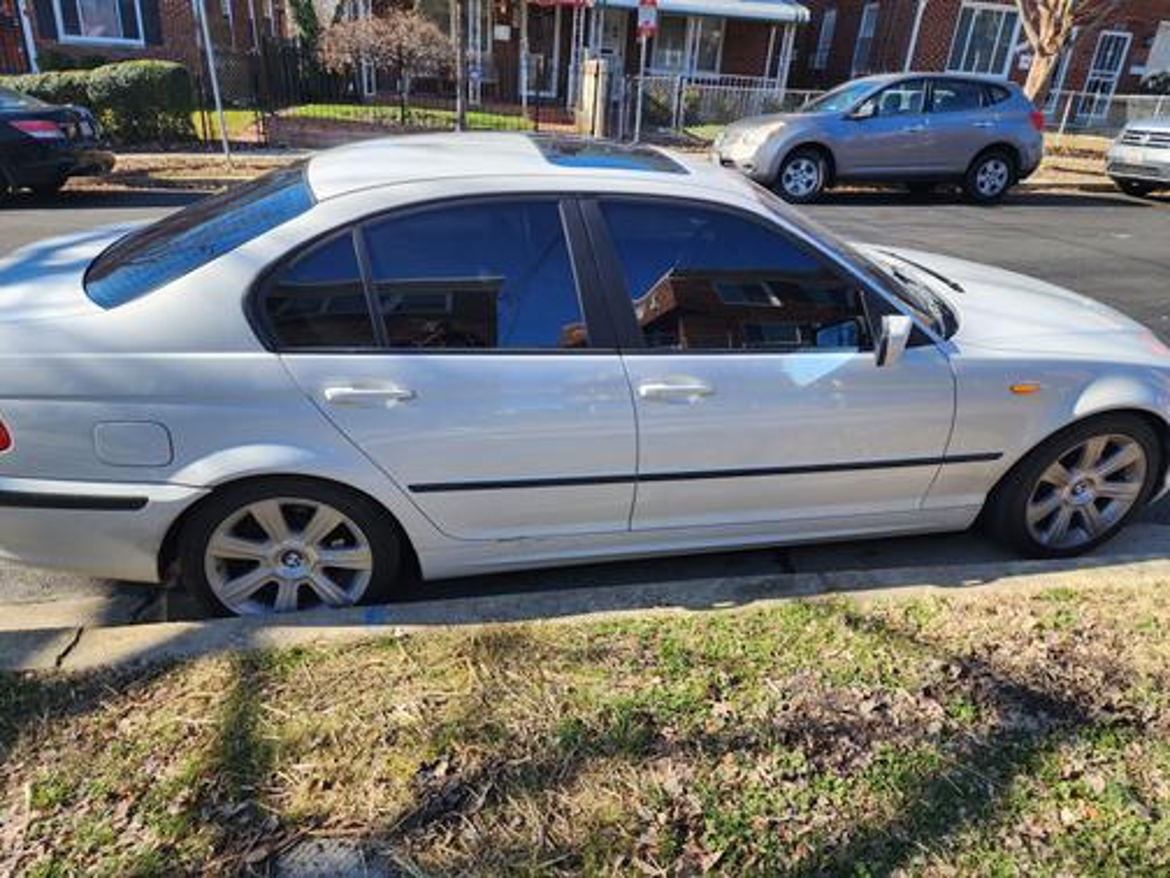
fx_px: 777
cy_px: 439
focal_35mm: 23
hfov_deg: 73.9
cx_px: 585
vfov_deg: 58.9
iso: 12
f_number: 1.8
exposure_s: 1/401
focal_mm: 6.4
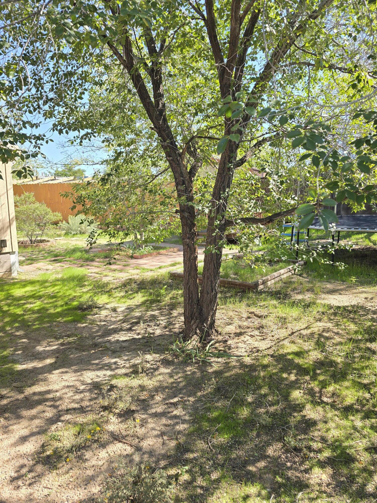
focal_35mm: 23
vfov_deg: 73.9
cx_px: 188
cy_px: 252
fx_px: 334
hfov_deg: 58.9
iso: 12
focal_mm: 6.3
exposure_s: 1/180
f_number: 1.7
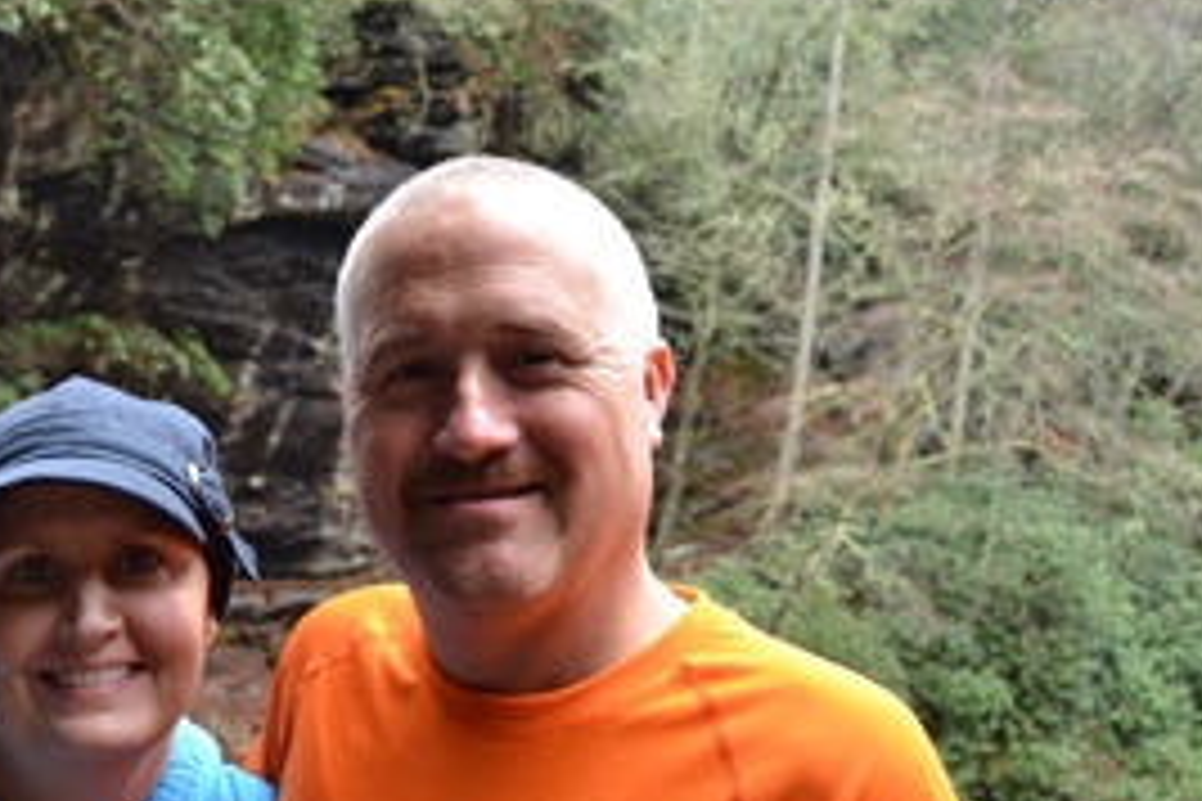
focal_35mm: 42
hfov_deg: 44.8
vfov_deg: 31.4
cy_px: 590
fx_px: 1402
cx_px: 299
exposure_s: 1/50
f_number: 5.6
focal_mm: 18
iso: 400
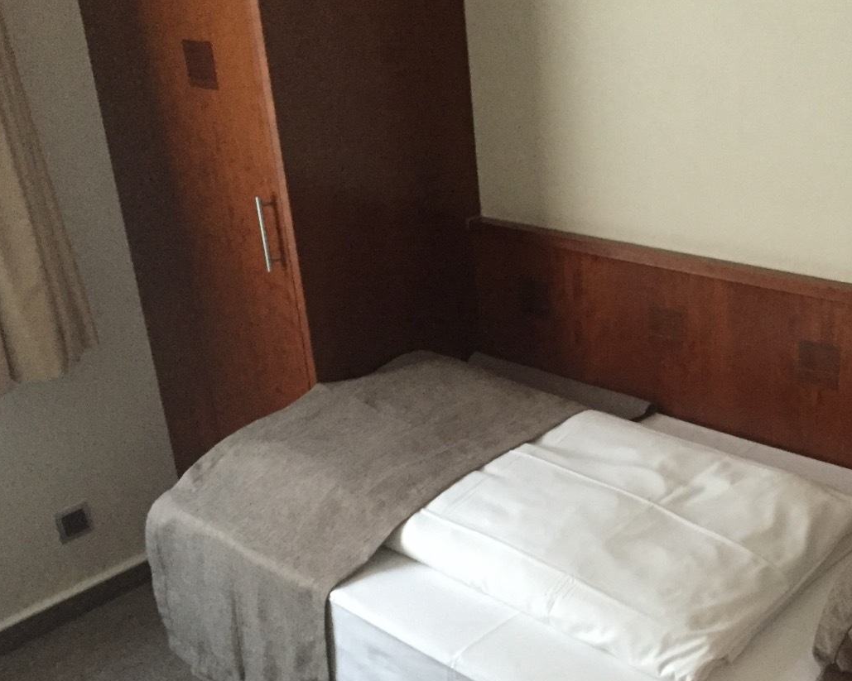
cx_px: 628
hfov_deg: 40.9
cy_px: 427
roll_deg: +1.7
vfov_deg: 34.0
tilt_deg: -26.0
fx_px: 1109
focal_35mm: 44
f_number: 2.2
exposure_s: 1/17
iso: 320
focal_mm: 4.15
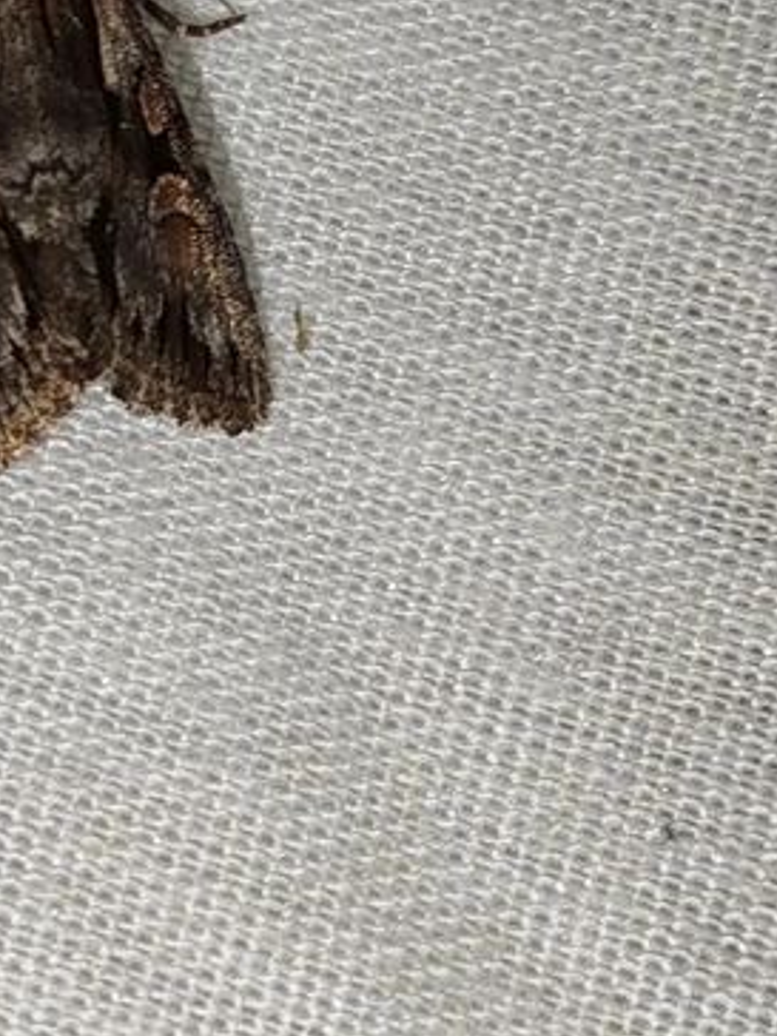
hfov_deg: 11.4
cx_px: 148
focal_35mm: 130
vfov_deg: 15.2
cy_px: 404
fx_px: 3891
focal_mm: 5.31
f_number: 1.7
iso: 64
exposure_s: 1/50
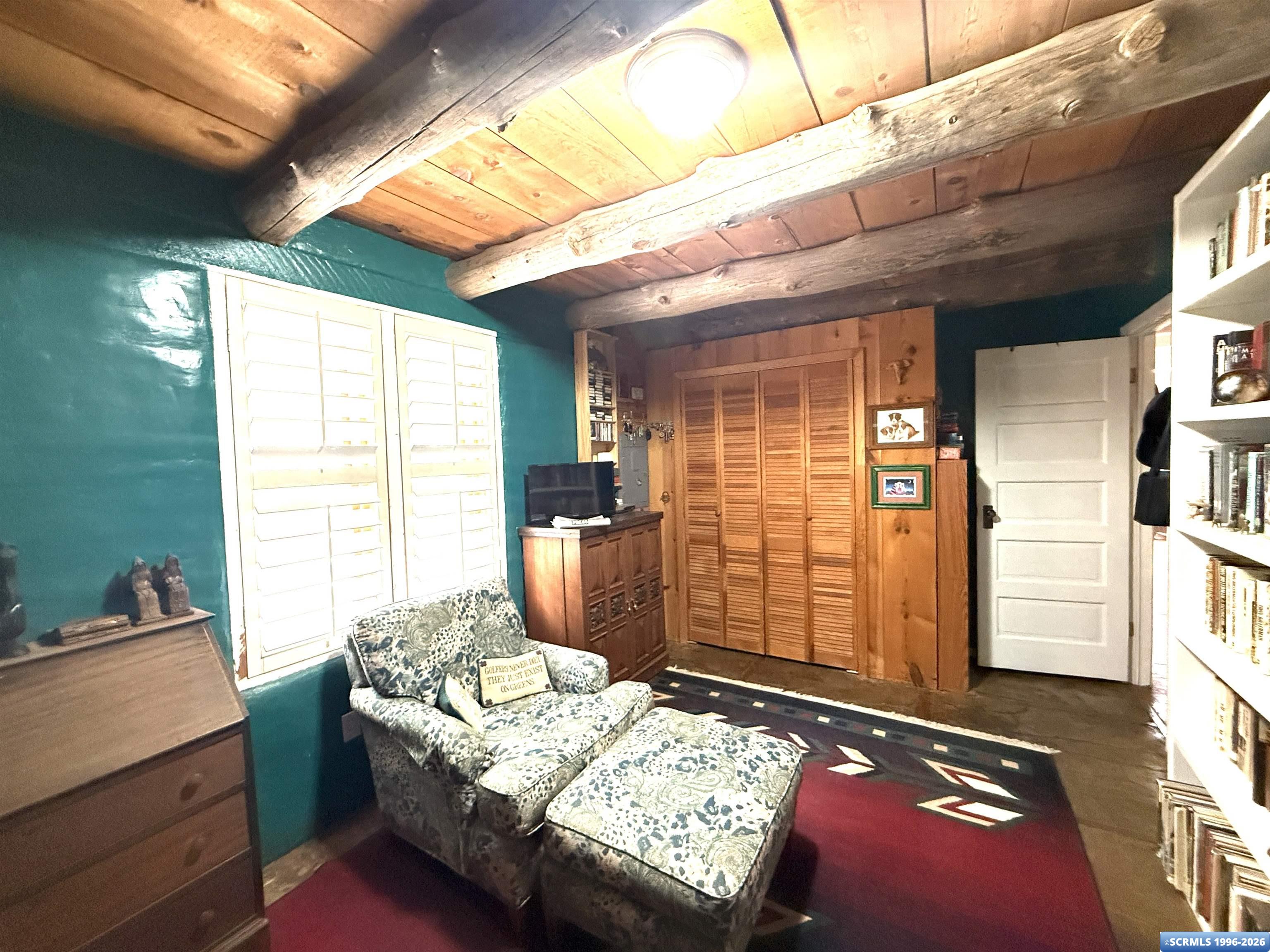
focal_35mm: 14
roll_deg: +1.6
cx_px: 635
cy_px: 476
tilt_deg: -2.9
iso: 800
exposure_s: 1/60
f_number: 2.2
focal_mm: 2.22
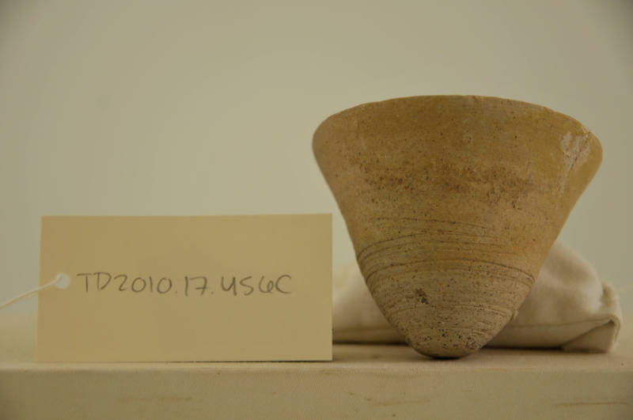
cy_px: 210
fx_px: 1712
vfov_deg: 14.0
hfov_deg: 20.9
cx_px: 316
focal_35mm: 98
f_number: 5.3
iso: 200
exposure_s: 1/50
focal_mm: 65
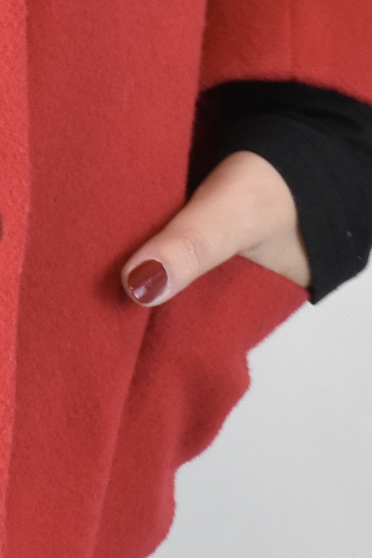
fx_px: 3990
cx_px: -423
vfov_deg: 8.0
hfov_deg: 5.2
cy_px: 2
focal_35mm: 257
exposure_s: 1/50
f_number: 13
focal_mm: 35
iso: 1600
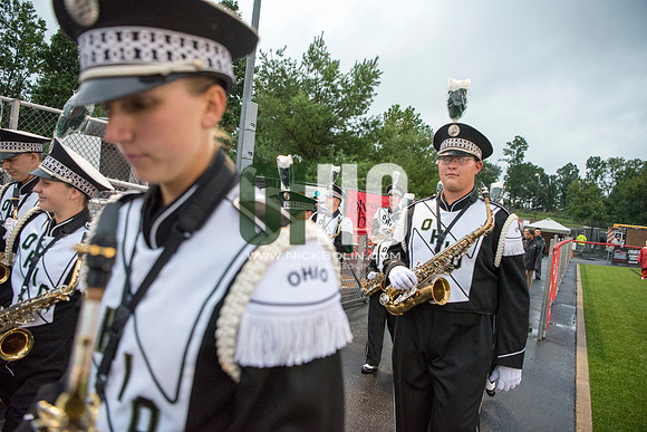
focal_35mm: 24
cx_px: 324
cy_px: 216
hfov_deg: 73.7
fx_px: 431
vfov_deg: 53.2
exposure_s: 1/800
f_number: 3.2
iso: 2000
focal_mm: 24
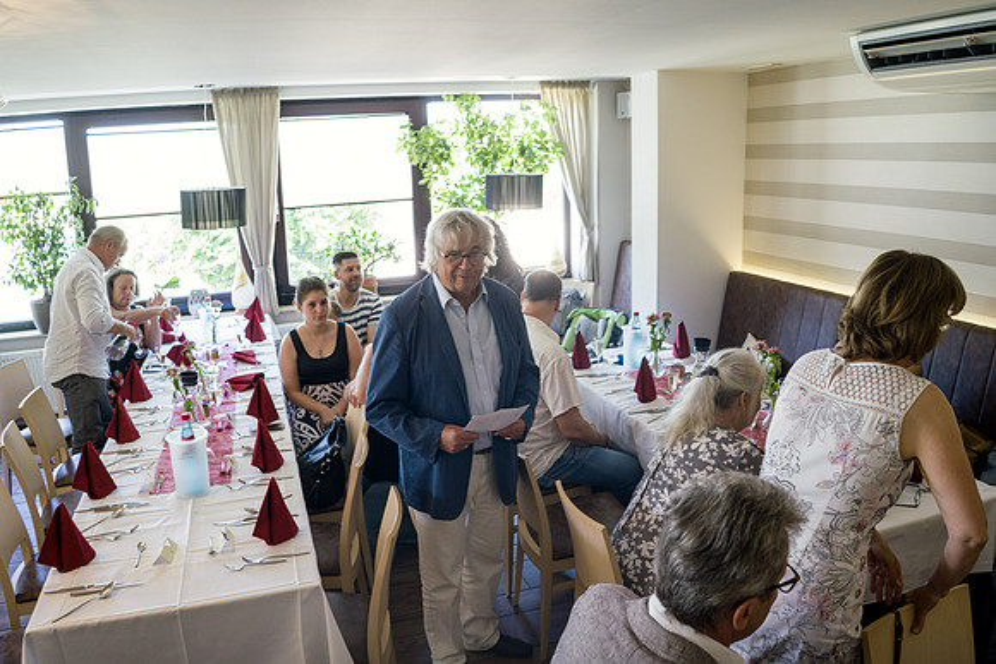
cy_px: 332
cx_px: 498
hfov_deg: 65.5
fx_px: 775
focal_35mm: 28
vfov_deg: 46.4
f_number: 4
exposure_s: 1/100
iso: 1250
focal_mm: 28
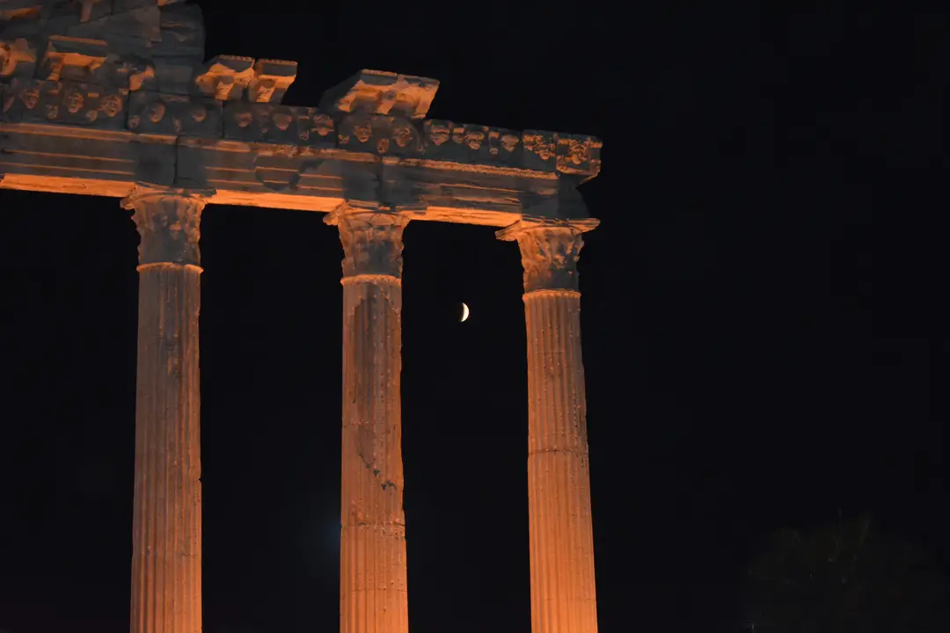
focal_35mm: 82
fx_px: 2177
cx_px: 475
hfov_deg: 24.6
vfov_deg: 16.6
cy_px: 316
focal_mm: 55
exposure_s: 1/60
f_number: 5.6
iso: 3200
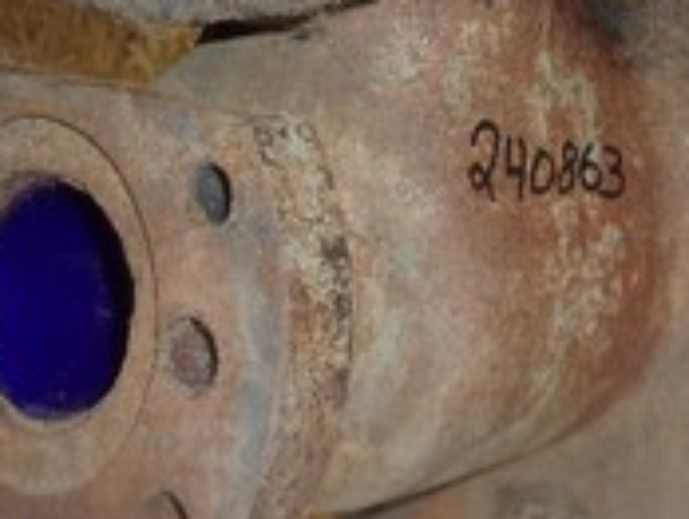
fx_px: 1236
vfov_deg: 23.2
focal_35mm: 62
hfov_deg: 30.7
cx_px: 511
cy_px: 75
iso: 200
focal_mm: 4.9
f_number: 3
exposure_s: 1/34
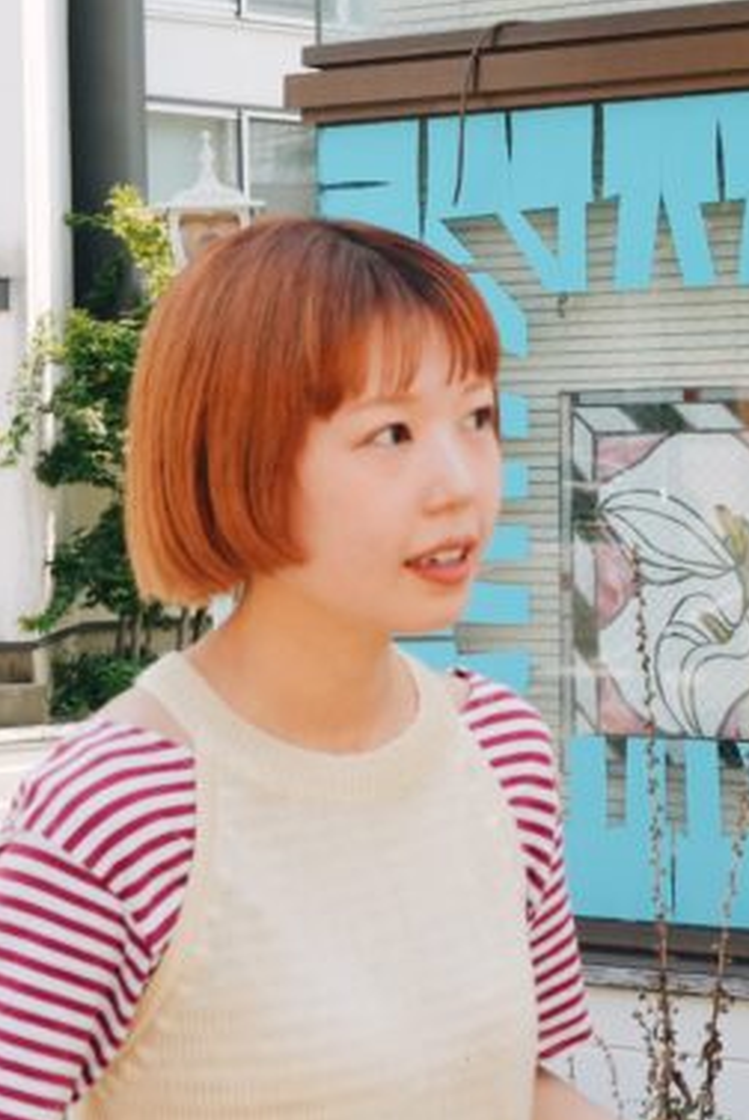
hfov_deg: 14.4
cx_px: 415
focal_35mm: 95
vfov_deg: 21.4
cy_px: 487
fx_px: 2959
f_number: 8
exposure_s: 1/1600
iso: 1600
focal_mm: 35
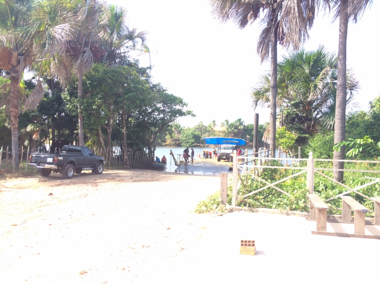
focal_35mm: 29
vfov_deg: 48.2
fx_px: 318
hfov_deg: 61.7
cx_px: 190
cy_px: 142
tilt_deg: +0.4
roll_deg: +0.3
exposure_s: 1/414
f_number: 2.2
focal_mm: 4.15
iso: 32
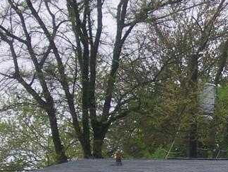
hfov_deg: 7.1
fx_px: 1819
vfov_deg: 5.4
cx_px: 271
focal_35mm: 276
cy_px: 241
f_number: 4.3
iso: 200
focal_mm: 14.5
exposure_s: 1/100
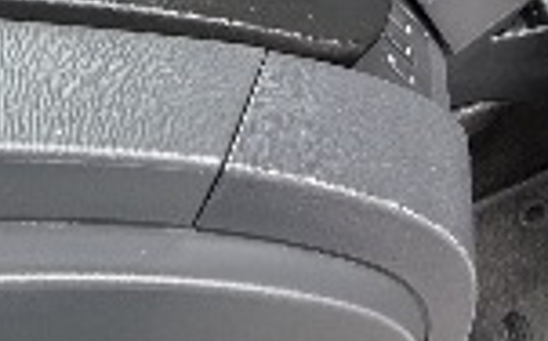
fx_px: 612
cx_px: 690
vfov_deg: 24.3
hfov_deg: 35.4
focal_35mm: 41
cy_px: -170
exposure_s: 1/99
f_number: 2.2
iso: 160
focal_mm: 2.22
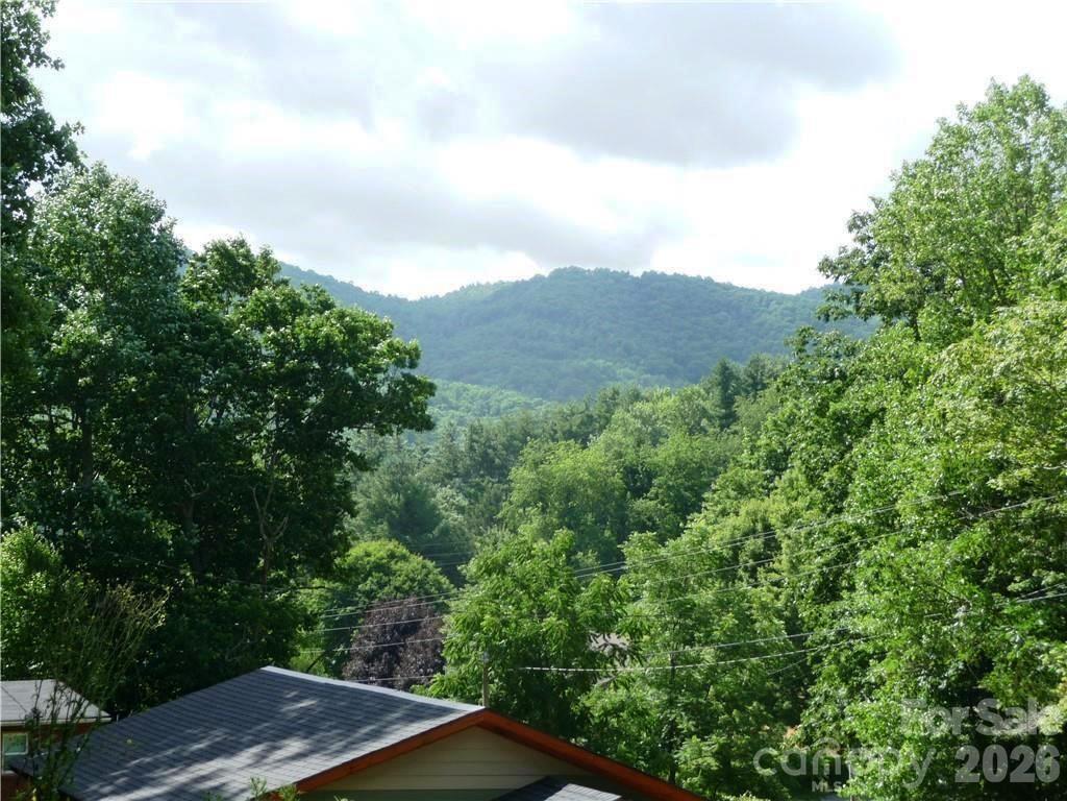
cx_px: 534
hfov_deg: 25.3
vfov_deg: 19.1
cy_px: 400
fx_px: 2373
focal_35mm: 77
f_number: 4.6
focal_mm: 13.1
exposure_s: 1/250
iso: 100
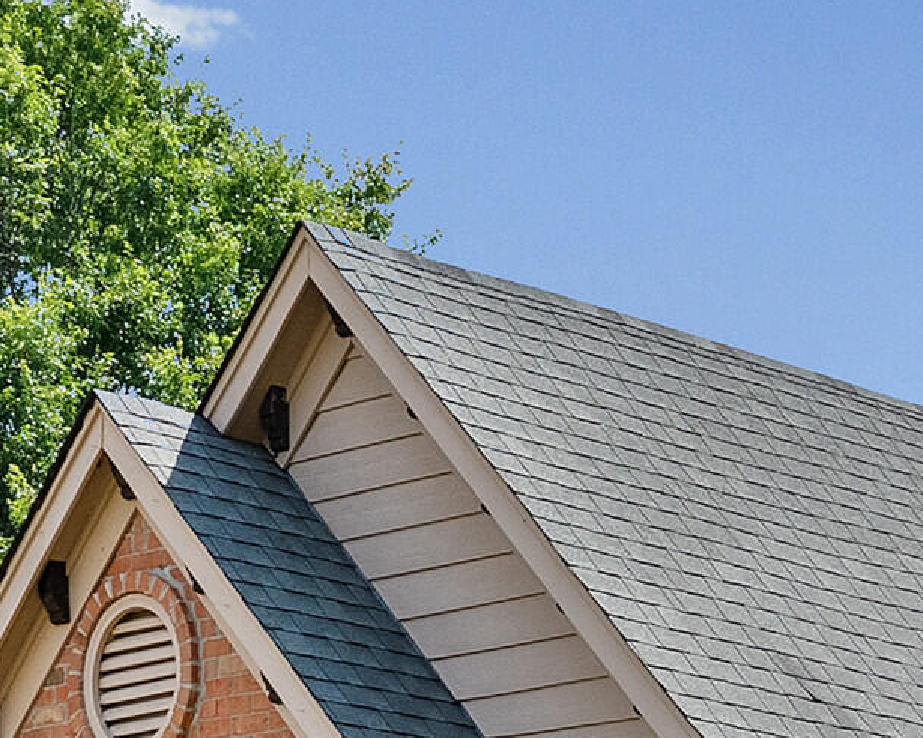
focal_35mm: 133
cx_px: 1161
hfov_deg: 14.0
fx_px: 3633
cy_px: 859
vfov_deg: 11.4
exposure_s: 1/500
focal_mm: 30
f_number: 9
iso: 800
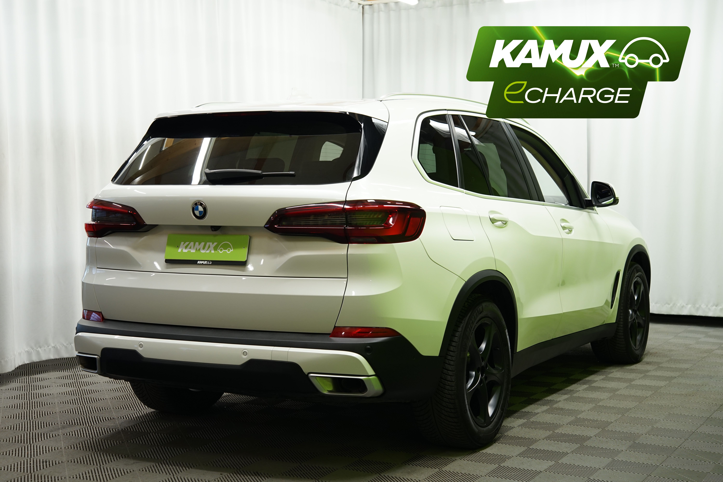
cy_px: 241
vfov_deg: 25.5
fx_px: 1064
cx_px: 362
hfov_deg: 37.5
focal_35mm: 53
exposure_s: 1/20
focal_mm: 53
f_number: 5
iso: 500
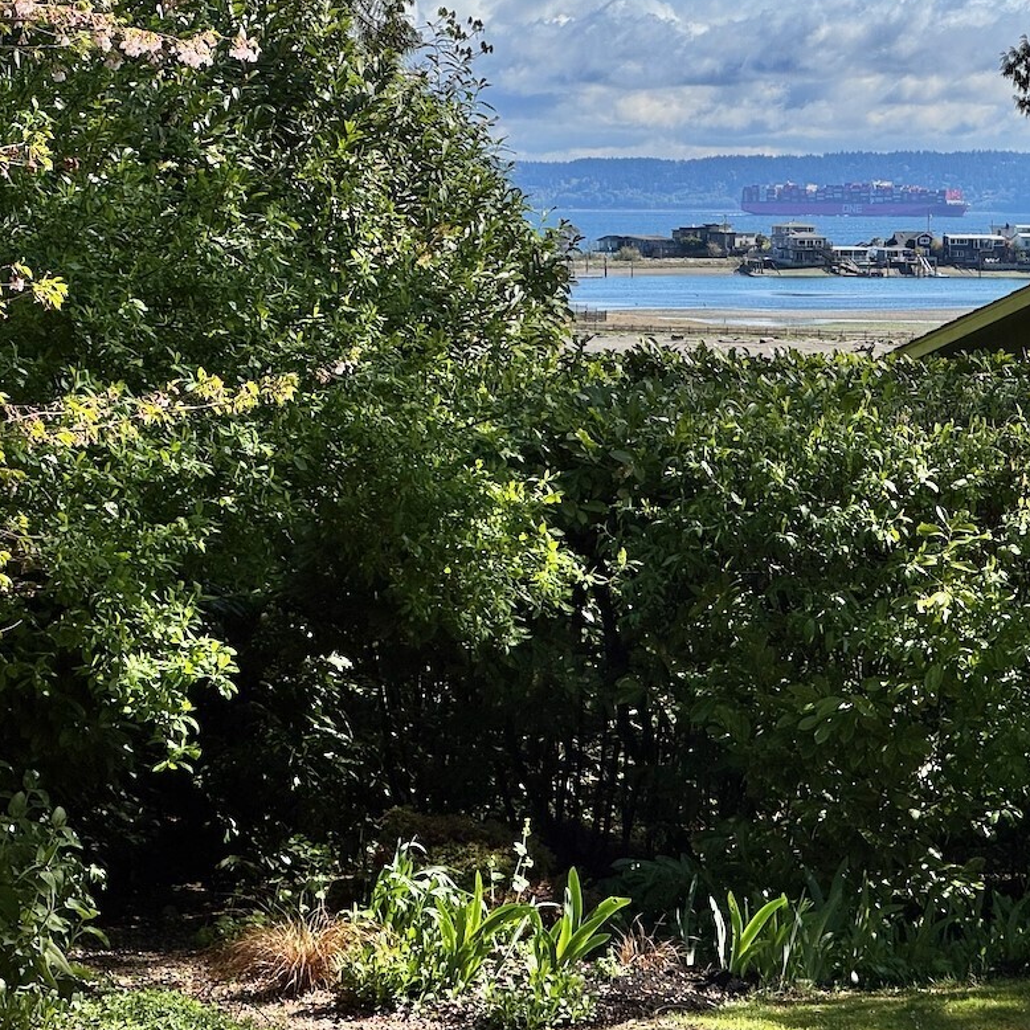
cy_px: 406
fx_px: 3770
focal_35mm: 112
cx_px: 760
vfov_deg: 15.5
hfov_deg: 15.5
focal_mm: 9
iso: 25
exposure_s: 1/1054
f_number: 2.8
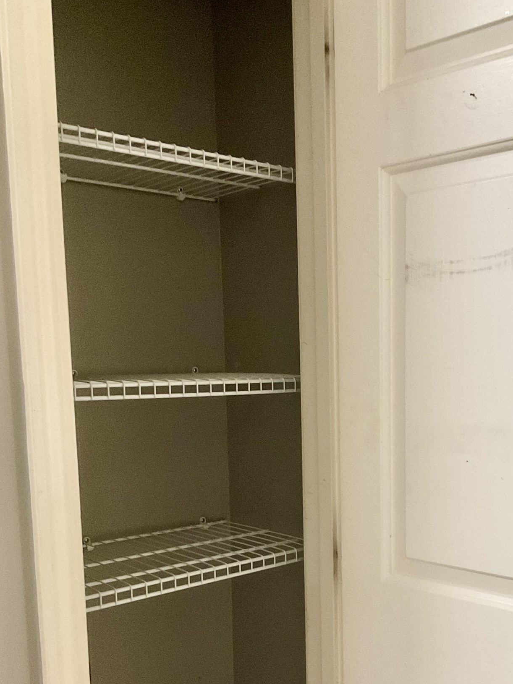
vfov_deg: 44.8
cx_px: 323
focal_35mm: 41
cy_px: 480
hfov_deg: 34.9
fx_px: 810
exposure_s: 1/30
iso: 320
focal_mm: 3
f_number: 1.8
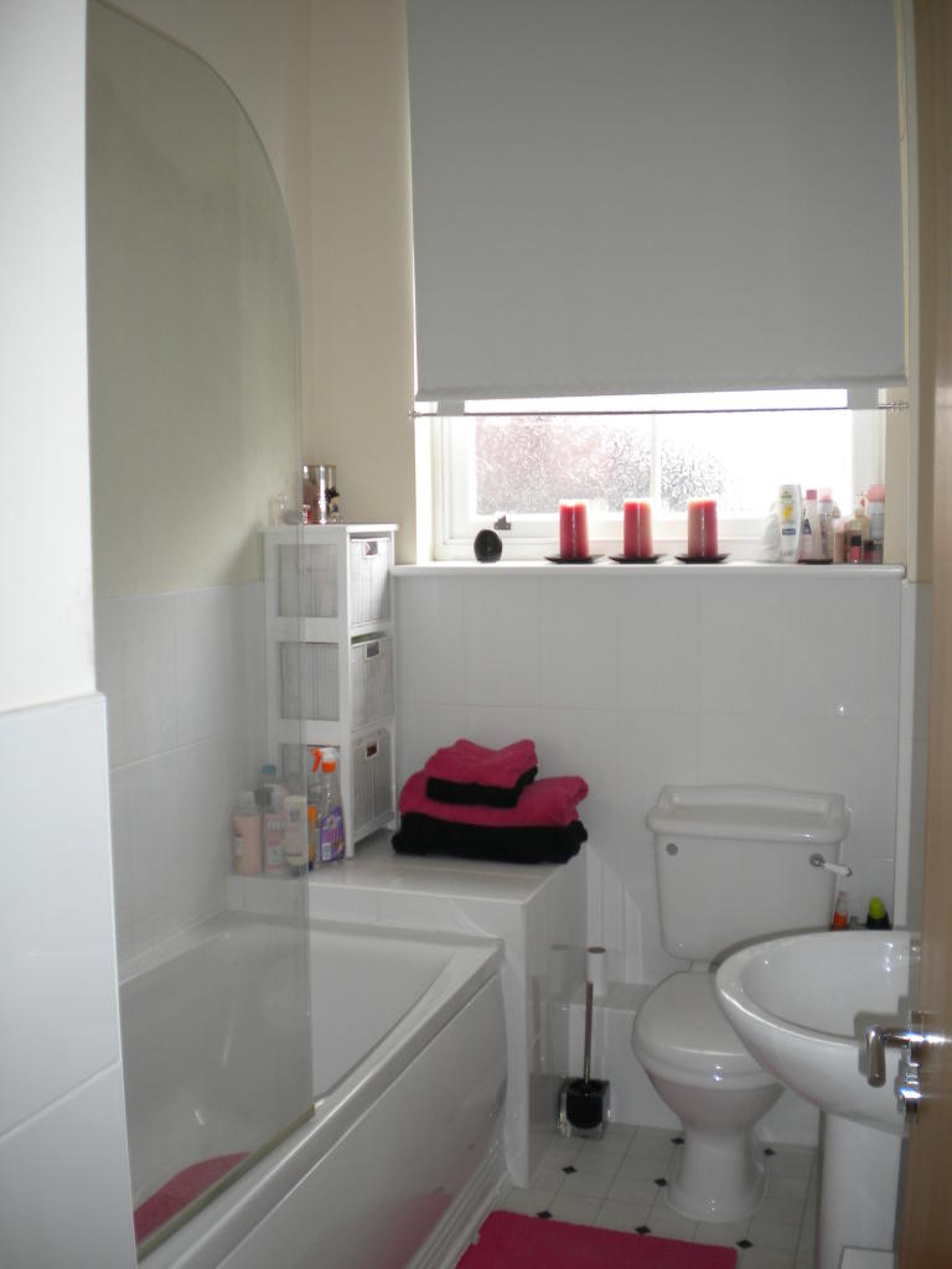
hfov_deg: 40.7
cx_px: 476
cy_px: 634
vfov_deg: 52.6
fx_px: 1283
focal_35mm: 35
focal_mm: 6.3
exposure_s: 1/66
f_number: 3.1
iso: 81
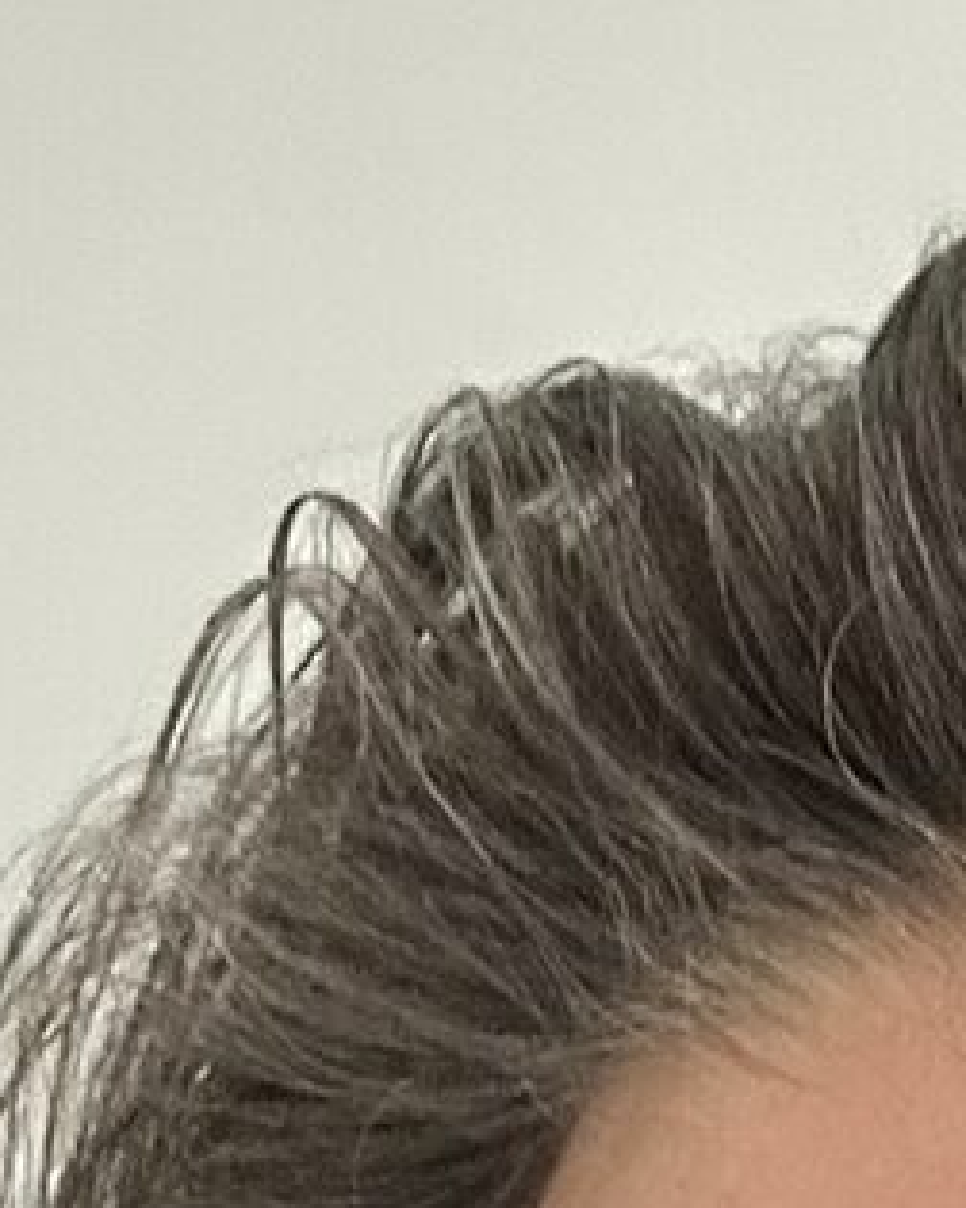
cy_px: 1910
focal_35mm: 130
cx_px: 1414
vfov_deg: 13.8
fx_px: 4646
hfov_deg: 11.4
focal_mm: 2.69
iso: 320
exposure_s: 1/45
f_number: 1.9
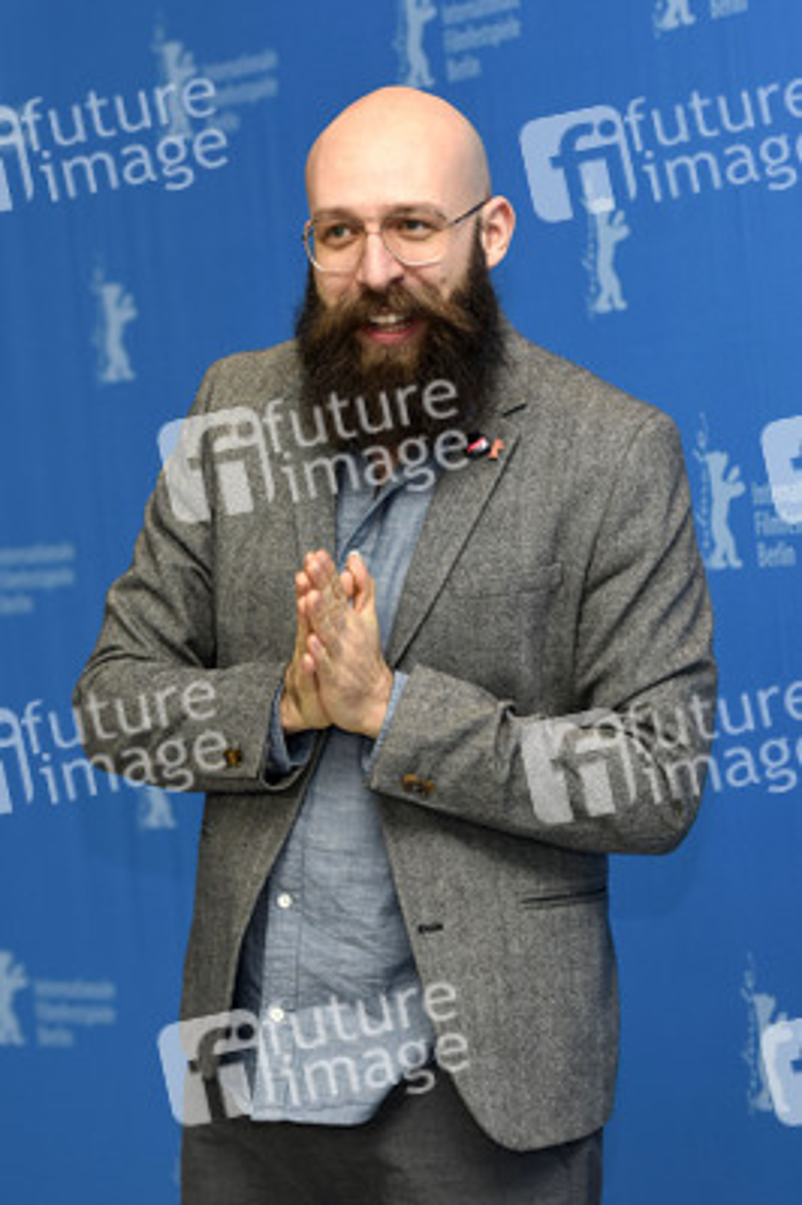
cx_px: 401
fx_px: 4318
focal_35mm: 129
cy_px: 602
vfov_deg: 15.9
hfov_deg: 10.6
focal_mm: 86
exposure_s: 1/320
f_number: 3.5
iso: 640
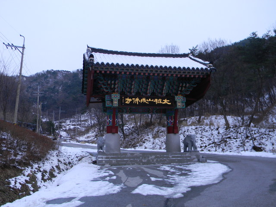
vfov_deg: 39.7
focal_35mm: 36
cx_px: 138
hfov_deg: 51.4
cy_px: 104
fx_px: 287
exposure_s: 1/12.6
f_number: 3.7
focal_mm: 6.4
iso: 80
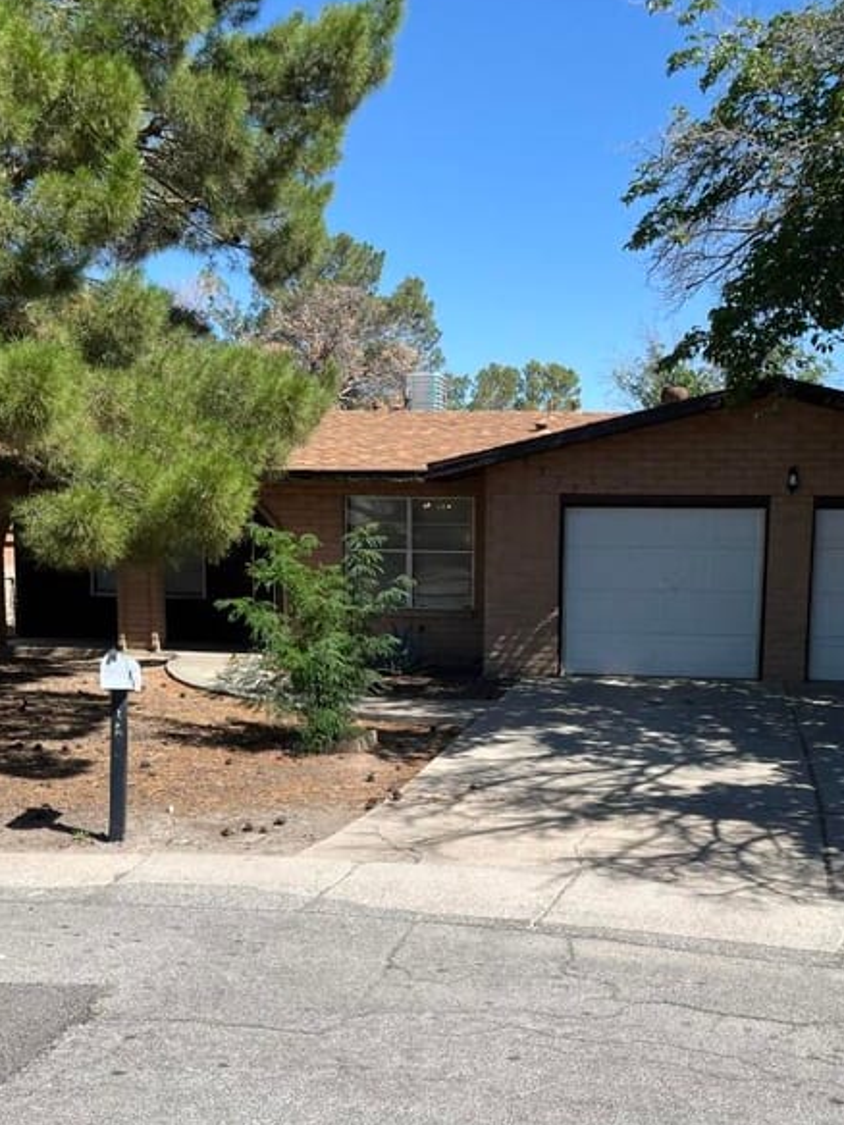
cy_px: 700
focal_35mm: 38
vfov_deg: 48.5
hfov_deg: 37.5
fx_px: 1235
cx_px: 536
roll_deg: -1.0
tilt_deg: -7.9
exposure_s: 1/2899
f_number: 1.6
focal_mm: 5.1
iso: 50
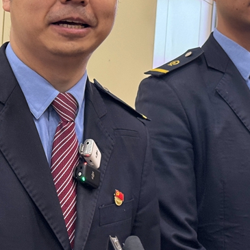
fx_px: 760
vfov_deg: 18.5
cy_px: 57
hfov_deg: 18.7
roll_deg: -3.4
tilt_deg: -1.3
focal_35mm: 93
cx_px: 125
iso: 200
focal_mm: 6.76
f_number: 1.78
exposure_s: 1/50
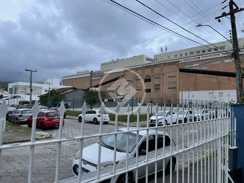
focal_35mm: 26
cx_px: 122
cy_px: 92
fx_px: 183
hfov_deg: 67.3
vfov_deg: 53.1
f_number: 1.6
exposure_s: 1/1182
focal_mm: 4.2
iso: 32
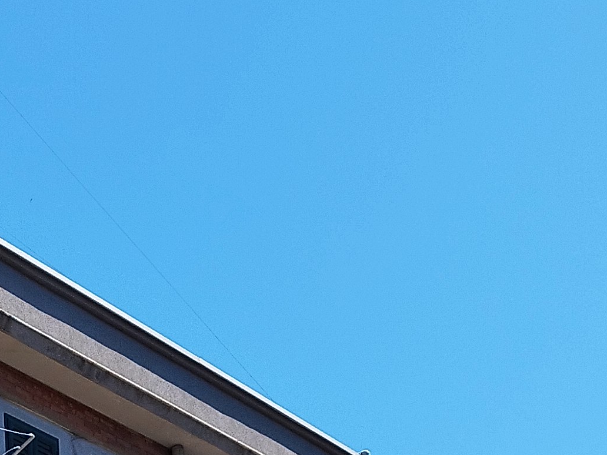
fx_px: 1631
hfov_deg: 20.4
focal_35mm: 93
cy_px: 821
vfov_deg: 14.1
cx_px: -3
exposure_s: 1/640
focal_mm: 5.89
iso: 50
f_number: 1.89
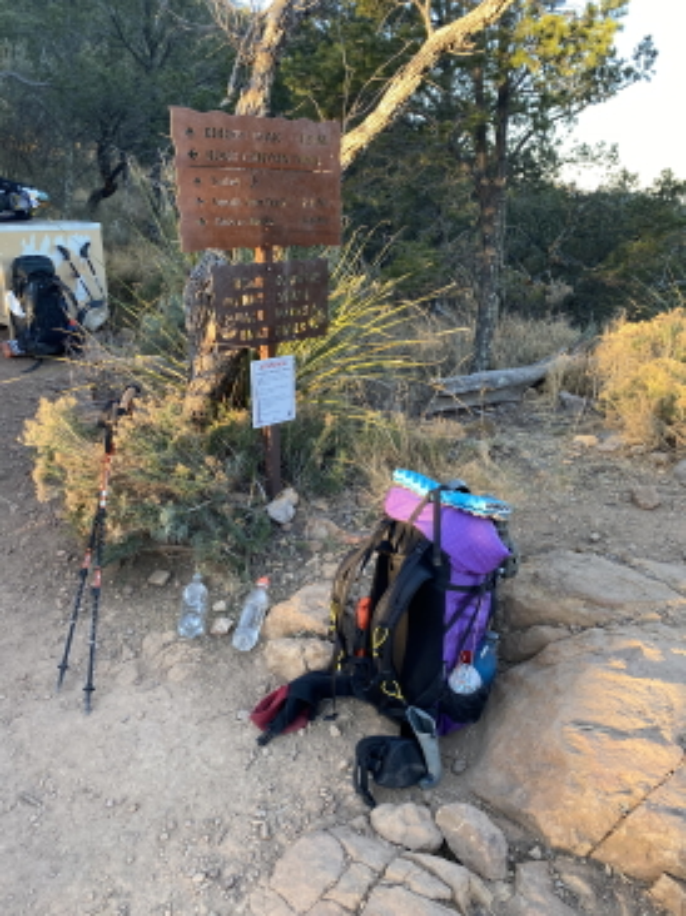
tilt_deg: -19.7
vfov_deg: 67.3
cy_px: 458
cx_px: 343
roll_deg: -0.3
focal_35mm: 26
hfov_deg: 53.0
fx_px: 688
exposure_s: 1/121
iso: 64
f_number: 1.8
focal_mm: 4.25
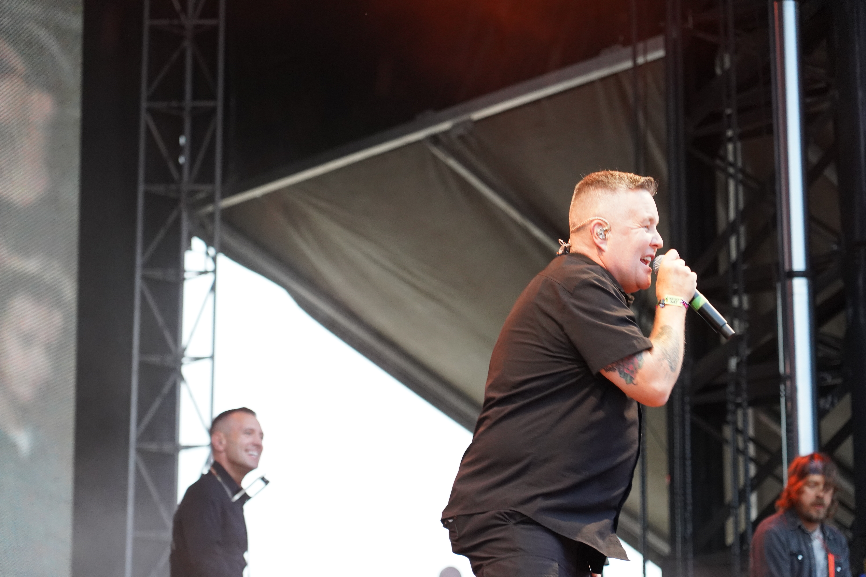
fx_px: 2526
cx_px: 433
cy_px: 288
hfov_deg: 19.5
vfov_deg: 13.0
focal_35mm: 105
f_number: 4
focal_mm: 105
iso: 5000
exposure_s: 1/160
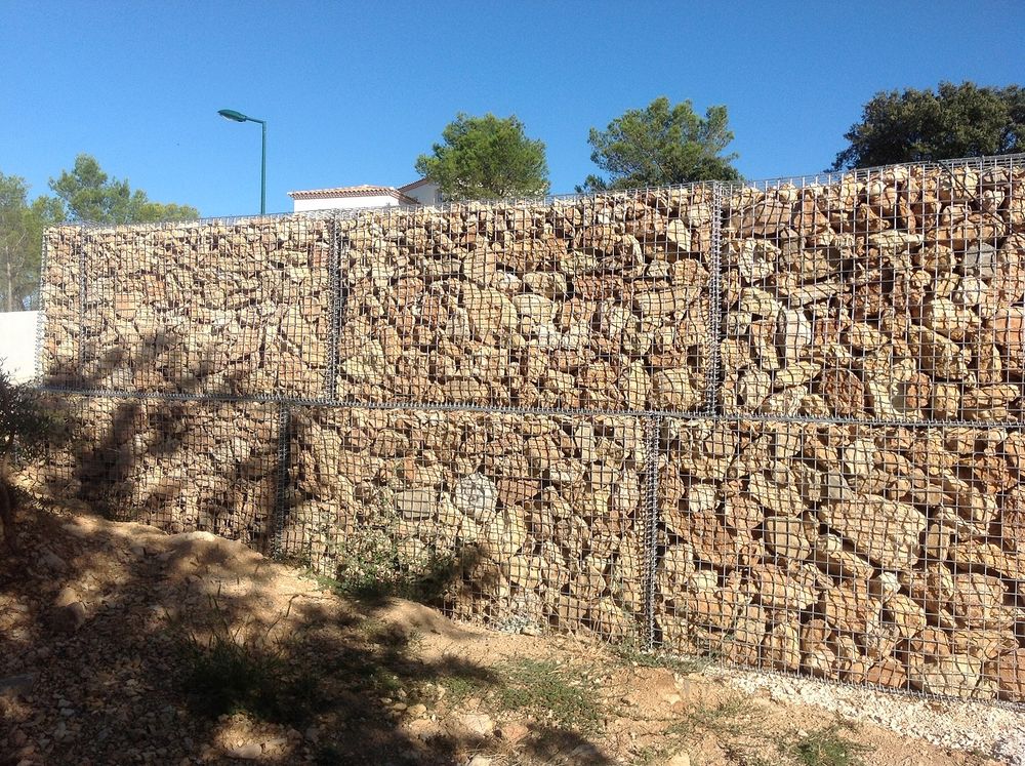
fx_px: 1035
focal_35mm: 35
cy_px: 383
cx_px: 512
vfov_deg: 40.6
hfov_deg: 52.7
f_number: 2.4
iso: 80
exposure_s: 1/1681
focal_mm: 4.28
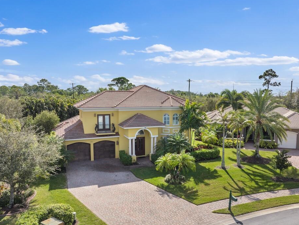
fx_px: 233
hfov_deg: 65.2
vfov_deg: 51.3
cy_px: 122
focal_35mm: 27
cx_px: 162
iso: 100
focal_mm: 12.29
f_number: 5
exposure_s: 1/50
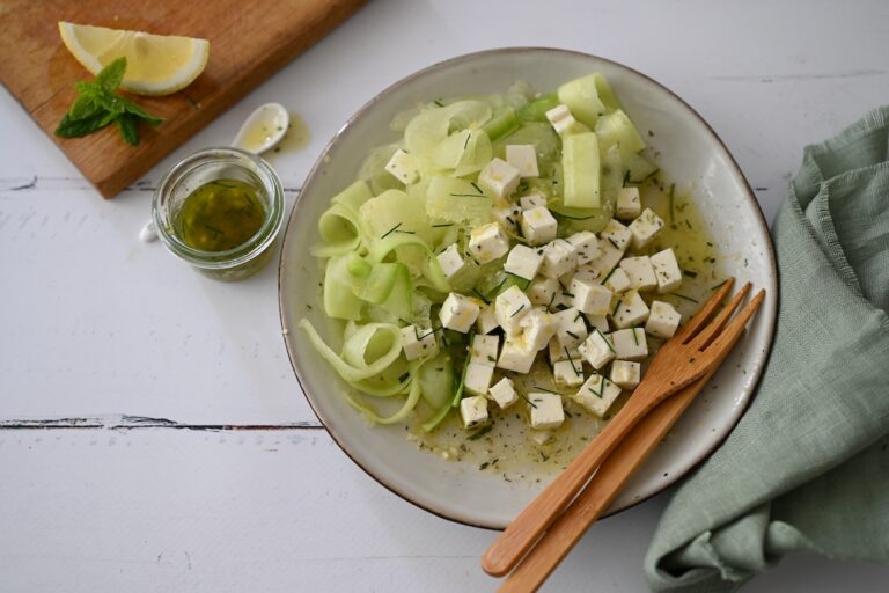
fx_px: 1235
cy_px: 296
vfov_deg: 27.0
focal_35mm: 50
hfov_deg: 39.6
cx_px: 444
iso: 125
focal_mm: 50
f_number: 4.5
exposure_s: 1/40
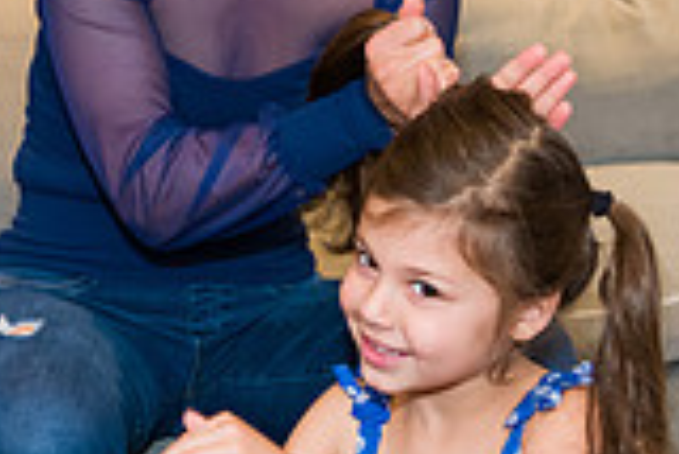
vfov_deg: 10.8
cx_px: 144
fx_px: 2397
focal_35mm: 127
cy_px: 74
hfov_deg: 16.0
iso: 1000
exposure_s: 1/125
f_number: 3.2
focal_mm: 35
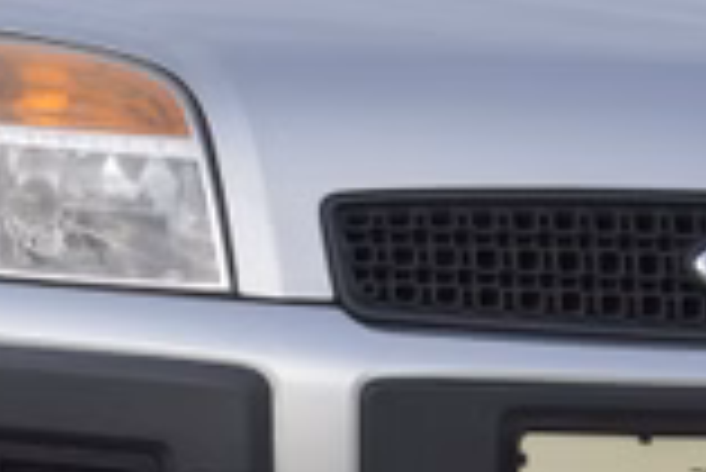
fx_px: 5751
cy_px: 355
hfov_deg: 7.0
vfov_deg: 4.7
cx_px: 220
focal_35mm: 293
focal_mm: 48
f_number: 6.3
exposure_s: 1/160
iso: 100
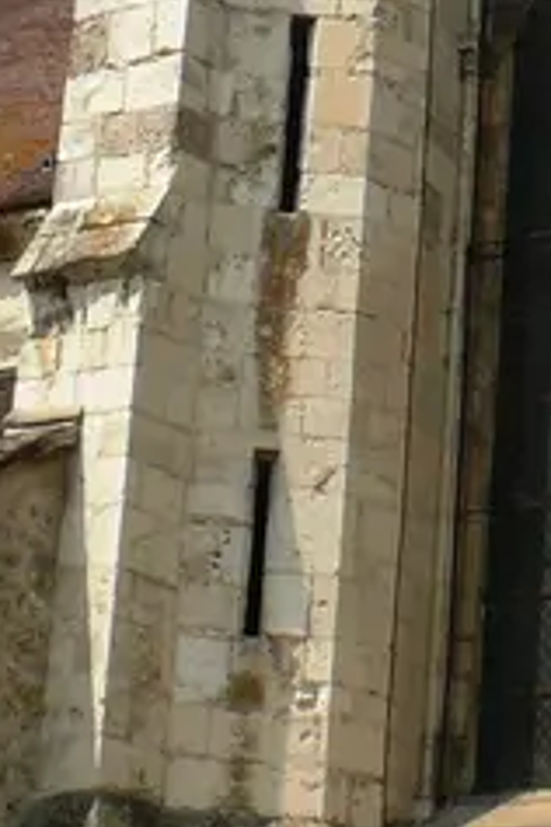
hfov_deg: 7.0
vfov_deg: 10.4
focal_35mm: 197
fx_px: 4522
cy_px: 0
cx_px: 439
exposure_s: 1/400
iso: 100
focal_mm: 7.4
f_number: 7.1
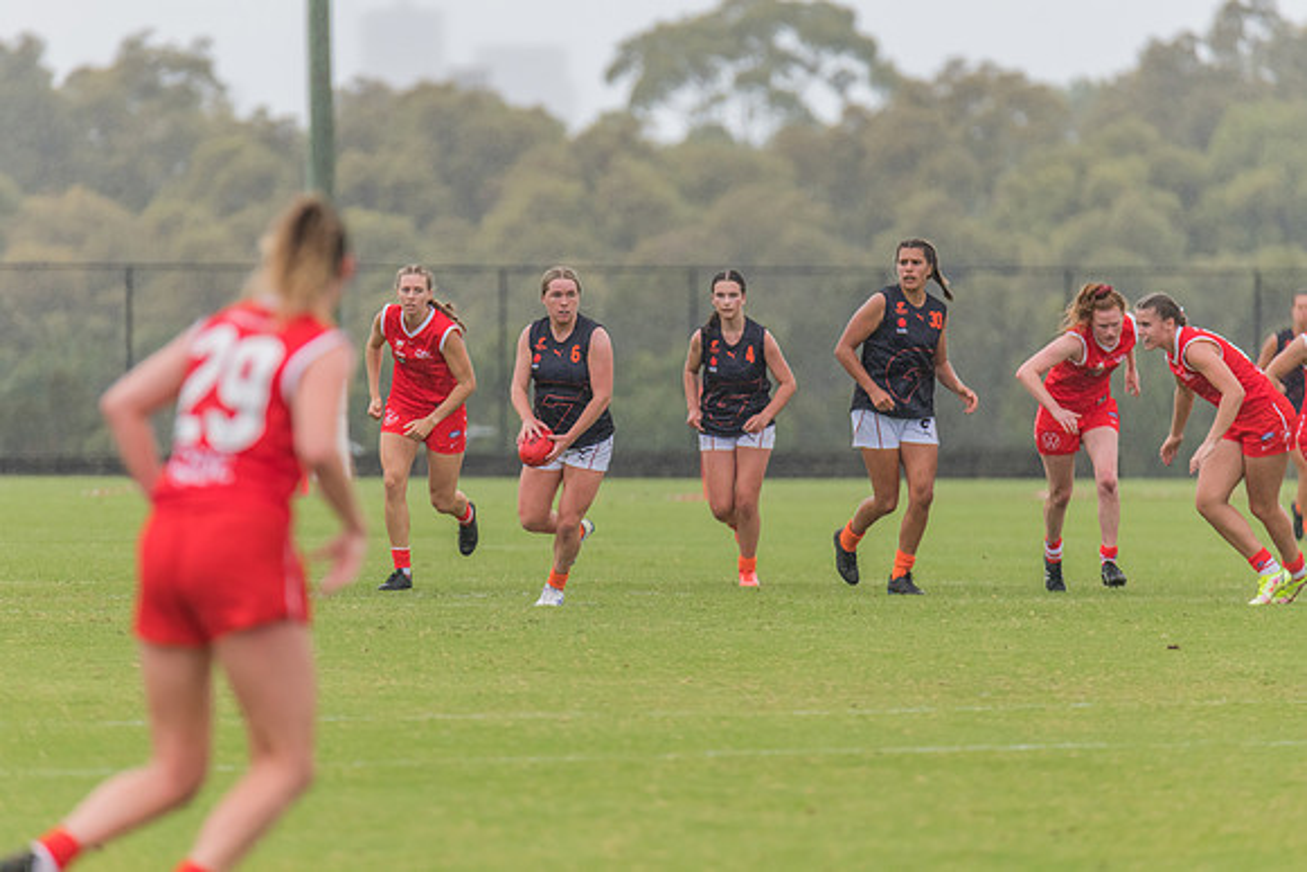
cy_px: 410
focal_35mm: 488
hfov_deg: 4.2
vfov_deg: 2.8
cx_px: 614
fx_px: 17711
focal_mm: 460
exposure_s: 1/1250
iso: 1250
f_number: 6.3
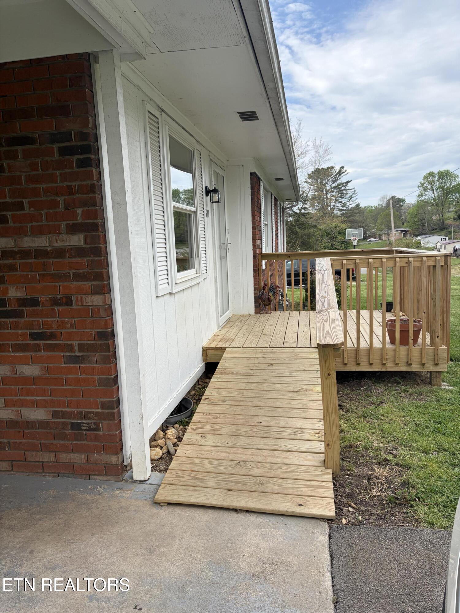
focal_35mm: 26
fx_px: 461
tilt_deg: -7.4
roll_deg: +3.2
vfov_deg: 67.3
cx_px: 230
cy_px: 306
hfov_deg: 53.1
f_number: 1.6
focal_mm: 5.96
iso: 64
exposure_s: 1/2075
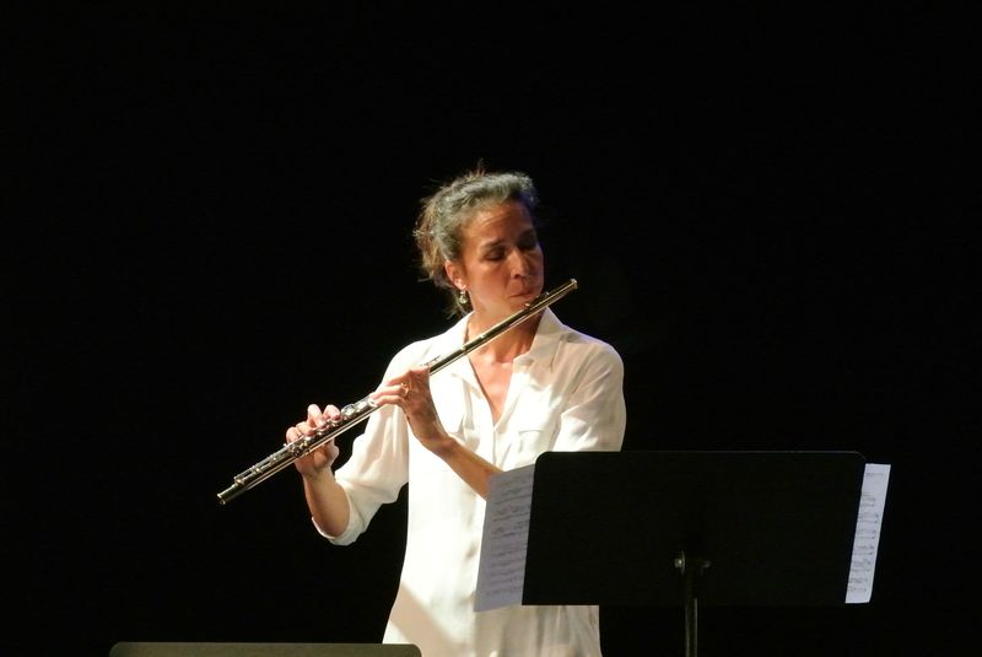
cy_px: 328
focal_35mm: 179
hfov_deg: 11.5
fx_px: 4887
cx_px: 491
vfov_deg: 7.7
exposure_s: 1/80
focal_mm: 66.4
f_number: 9
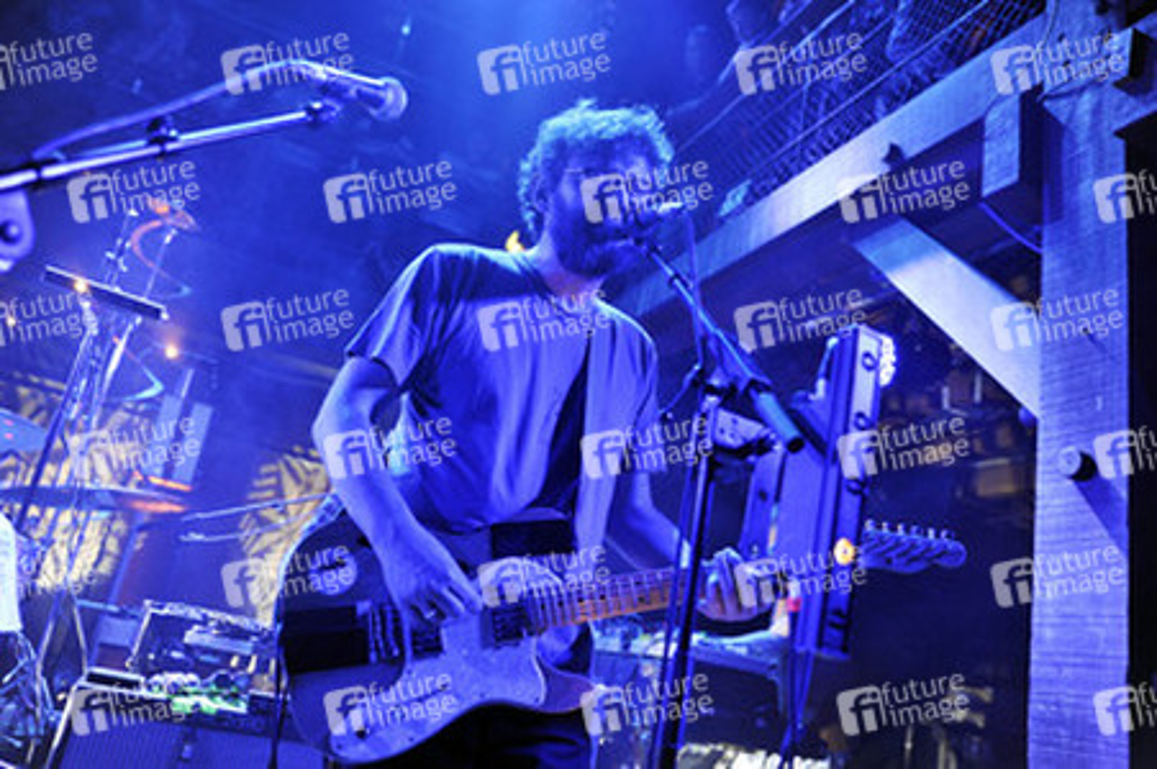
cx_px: 578
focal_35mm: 30
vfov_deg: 43.5
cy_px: 384
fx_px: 963
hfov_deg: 62.0
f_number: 2.8
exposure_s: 1/100
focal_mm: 30
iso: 1600
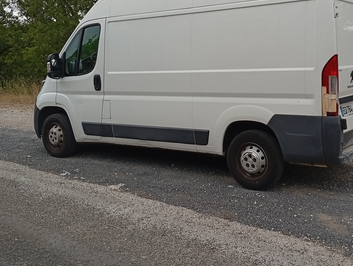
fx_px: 460
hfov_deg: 41.6
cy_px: 97
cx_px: 228
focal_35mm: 45
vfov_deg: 32.1
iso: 59
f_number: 1.8
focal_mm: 3.98
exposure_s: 1/100
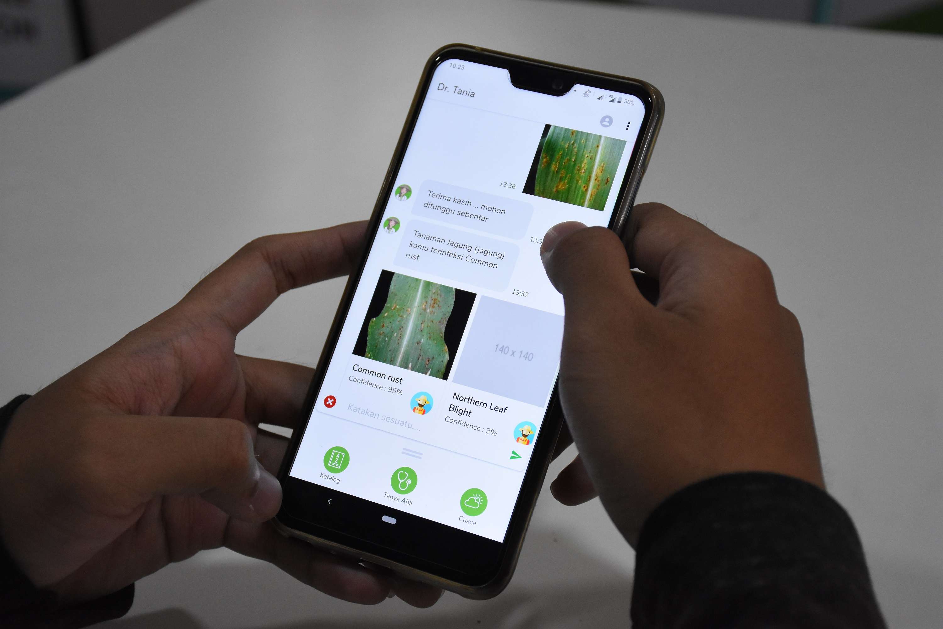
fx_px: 1768
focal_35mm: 68
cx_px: 472
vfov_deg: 20.2
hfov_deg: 29.9
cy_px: 314
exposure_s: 1/320
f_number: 6.3
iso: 2500
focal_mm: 45
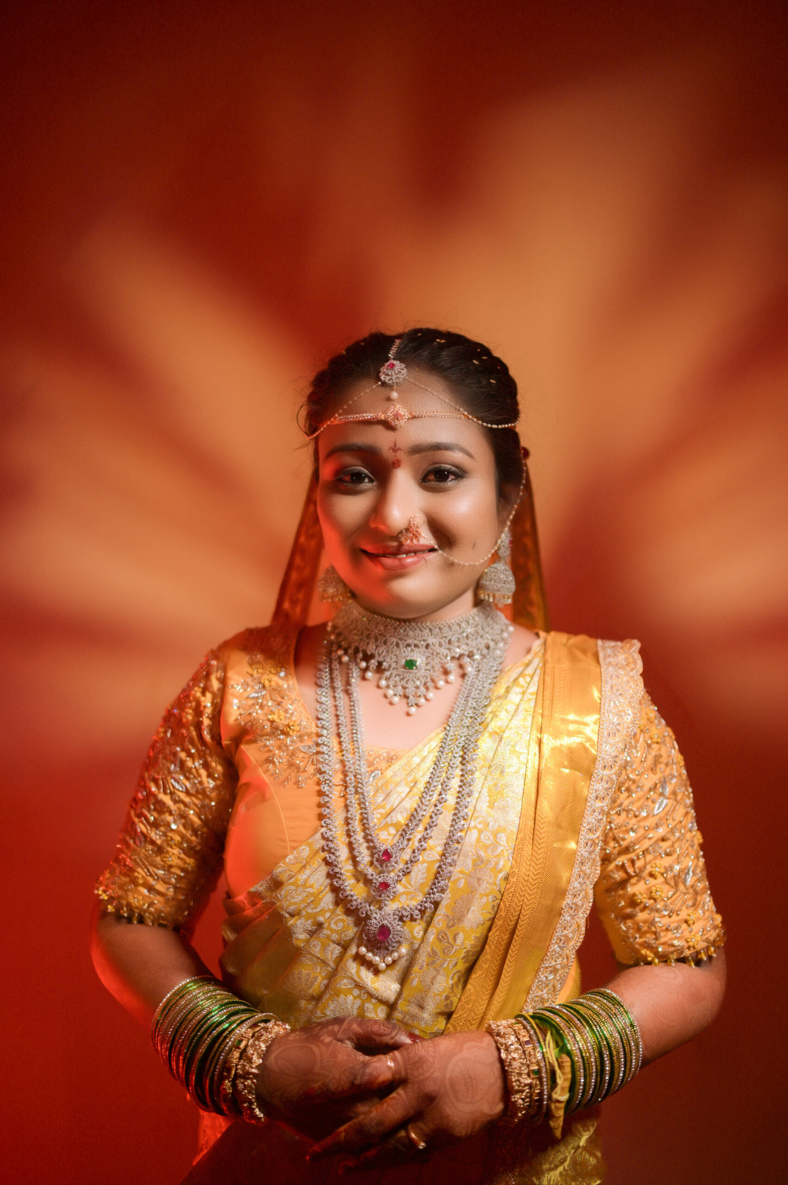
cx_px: 394
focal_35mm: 35
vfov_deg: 54.5
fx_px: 1151
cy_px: 592
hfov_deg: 37.8
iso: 640
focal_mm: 35
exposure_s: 1/800
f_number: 1.8
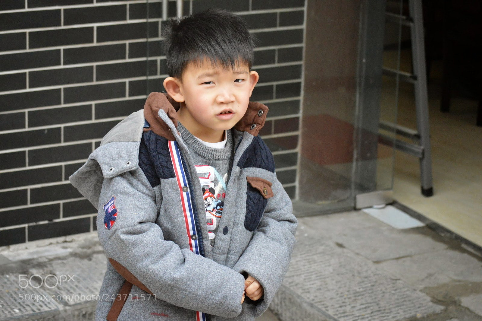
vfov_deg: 16.5
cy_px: 160
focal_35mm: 82
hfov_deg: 24.6
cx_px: 241
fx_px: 1104
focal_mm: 55
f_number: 5.6
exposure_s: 1/500
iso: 3200
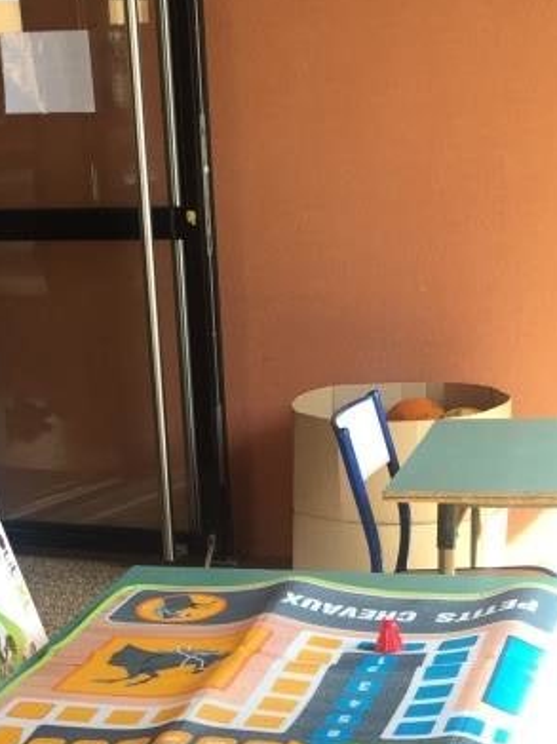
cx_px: 234
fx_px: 1631
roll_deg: +2.7
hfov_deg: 19.4
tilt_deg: -23.1
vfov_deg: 24.1
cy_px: 809
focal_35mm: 76
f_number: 2.2
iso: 32
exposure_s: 1/100
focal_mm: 4.15
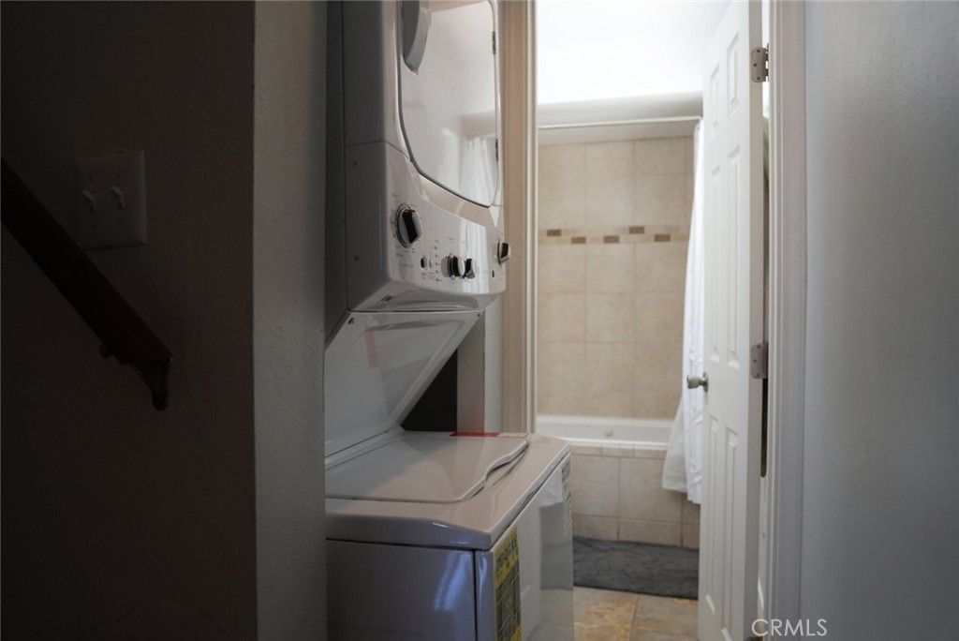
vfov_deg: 51.3
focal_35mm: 25
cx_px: 480
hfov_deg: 71.5
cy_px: 320
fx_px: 666
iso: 1600
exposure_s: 1/160
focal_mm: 25
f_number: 3.2
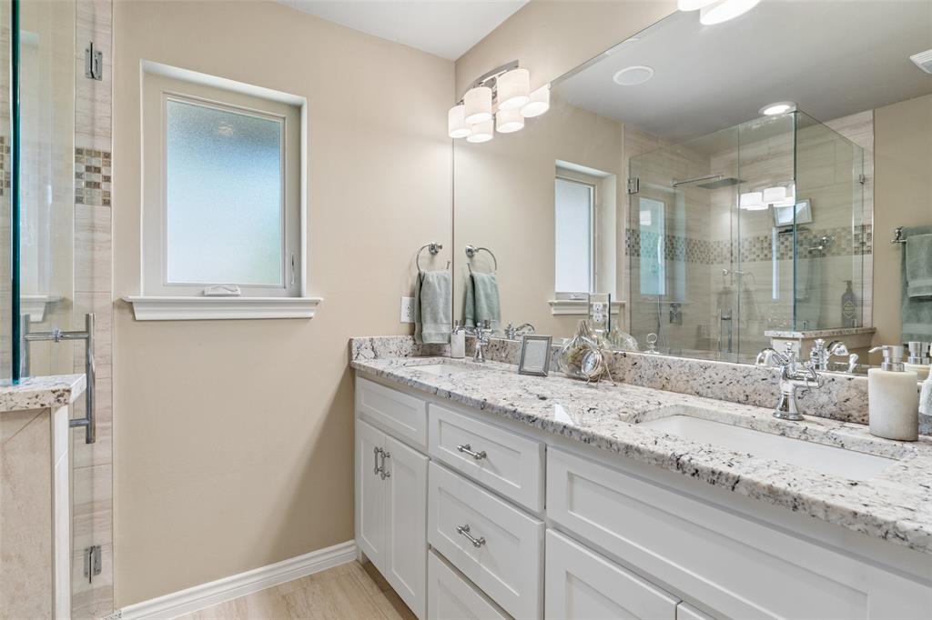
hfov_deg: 90.0
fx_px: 466
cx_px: 466
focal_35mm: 18
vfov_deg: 67.3
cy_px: 310
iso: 400
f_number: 10
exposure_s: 1/4
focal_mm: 18
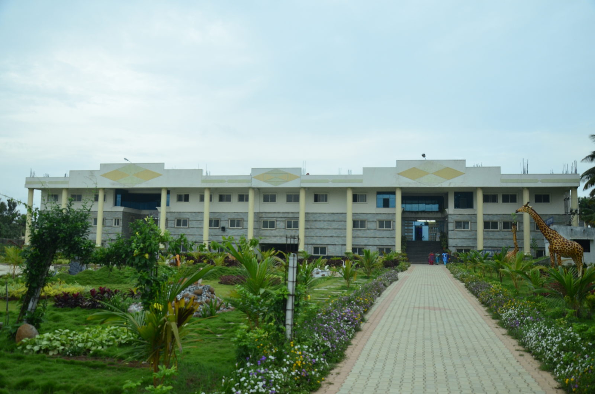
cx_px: 298
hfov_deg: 59.6
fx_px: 520
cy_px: 197
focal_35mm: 32
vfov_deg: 41.5
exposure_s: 1/320
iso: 640
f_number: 5
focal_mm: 21
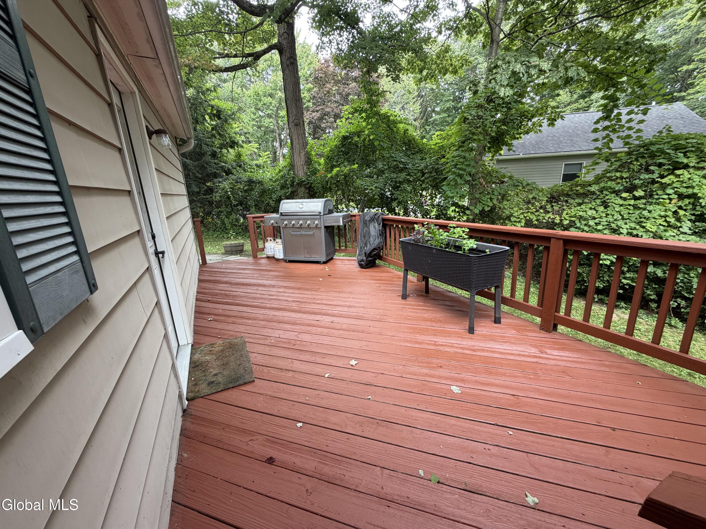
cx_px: 353
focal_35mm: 14
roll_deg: +2.8
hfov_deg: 102.1
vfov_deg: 85.7
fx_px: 286
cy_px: 264
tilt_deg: -15.2
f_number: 2.2
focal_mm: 2.22
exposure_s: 1/121
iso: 100
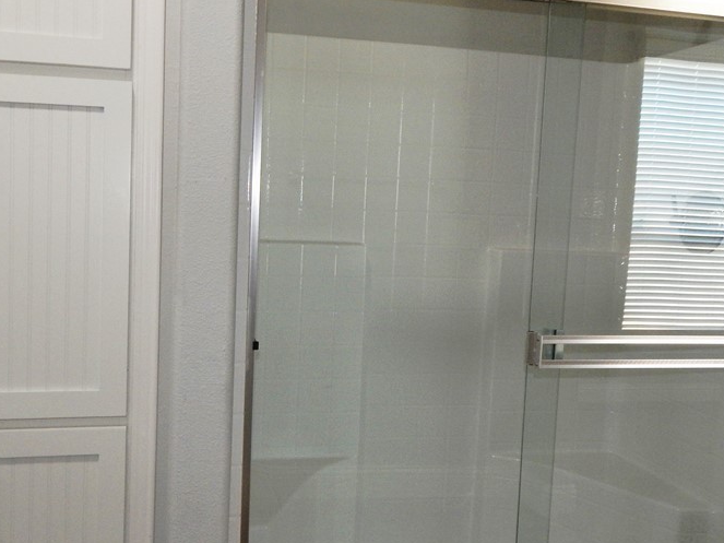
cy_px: 260
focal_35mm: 34
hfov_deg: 53.7
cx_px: 304
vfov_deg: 41.8
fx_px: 711
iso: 200
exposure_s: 1/30
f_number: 3
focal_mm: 4
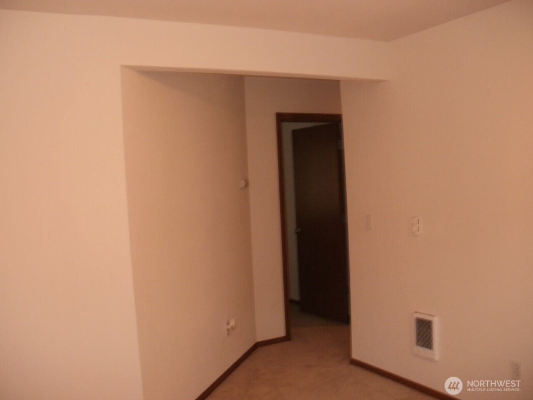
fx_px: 554
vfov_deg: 39.7
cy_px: 200
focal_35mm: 36
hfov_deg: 51.4
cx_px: 266
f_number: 3.5
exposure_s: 1/30
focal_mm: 6.3
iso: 125
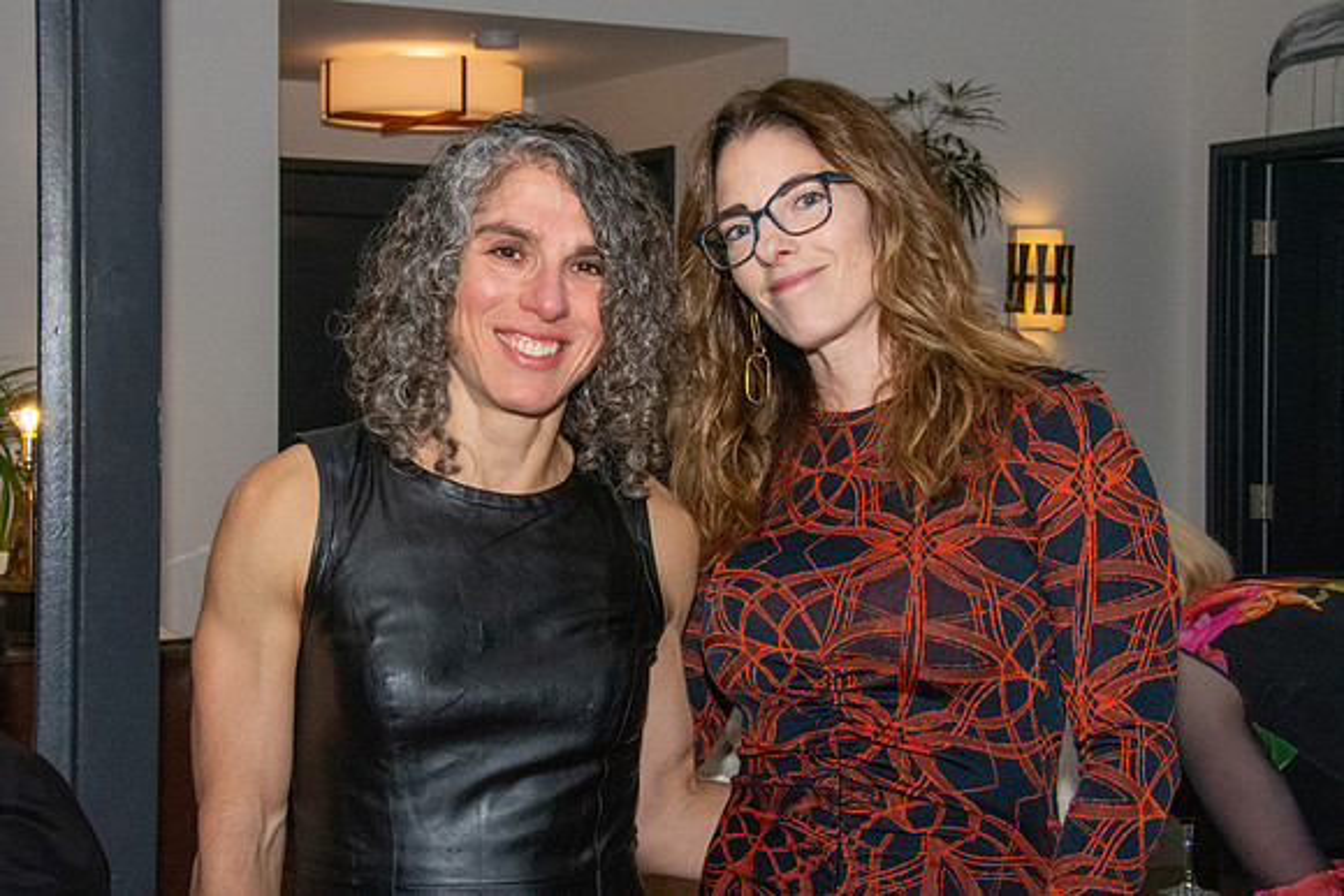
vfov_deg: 20.2
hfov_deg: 29.9
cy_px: 397
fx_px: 2514
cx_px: 590
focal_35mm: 67
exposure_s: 1/250
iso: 5000
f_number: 14
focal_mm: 40
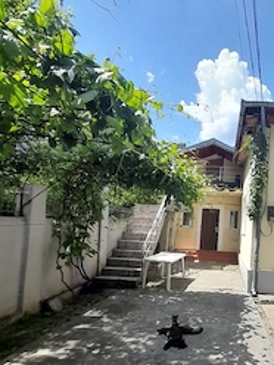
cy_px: 221
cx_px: 214
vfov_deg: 78.0
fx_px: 222
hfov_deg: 59.2
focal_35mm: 21
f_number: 2.2
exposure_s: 1/1111
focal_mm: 1.13
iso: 40
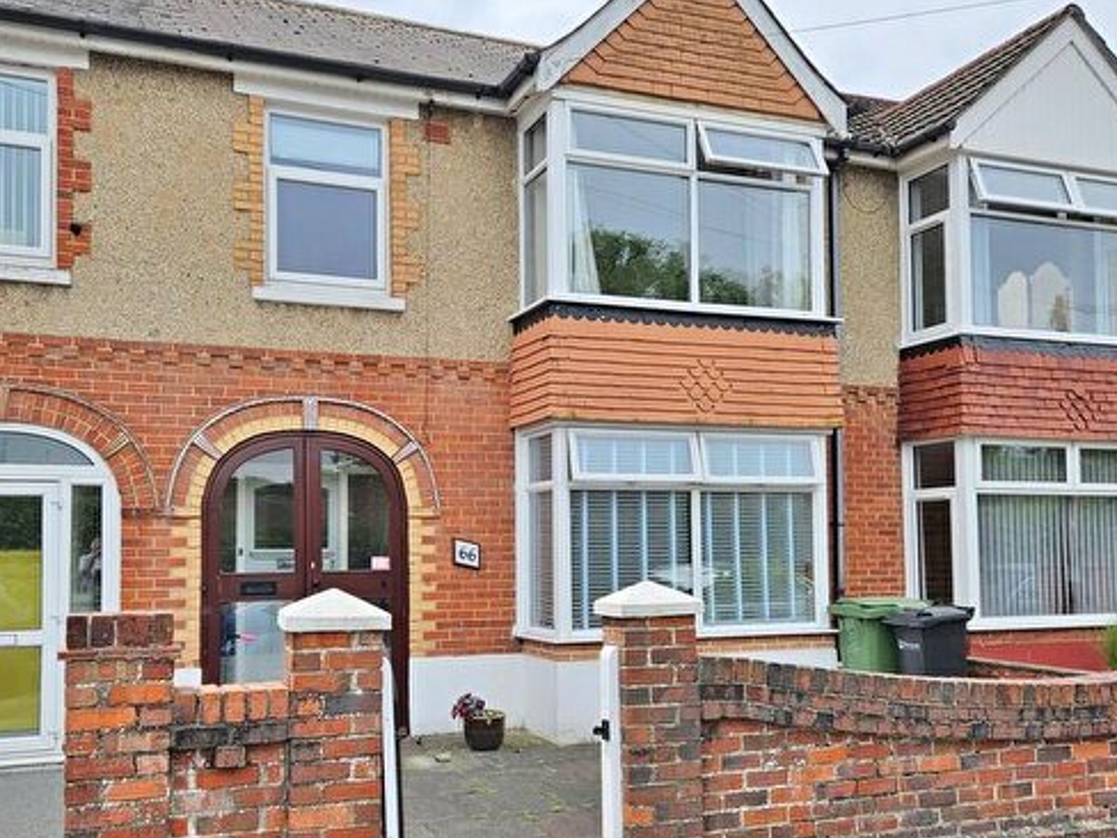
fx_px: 1065
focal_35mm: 33
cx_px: 517
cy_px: 484
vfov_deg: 42.8
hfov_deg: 55.3
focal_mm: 5.4
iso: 25
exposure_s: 1/1728
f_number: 1.8
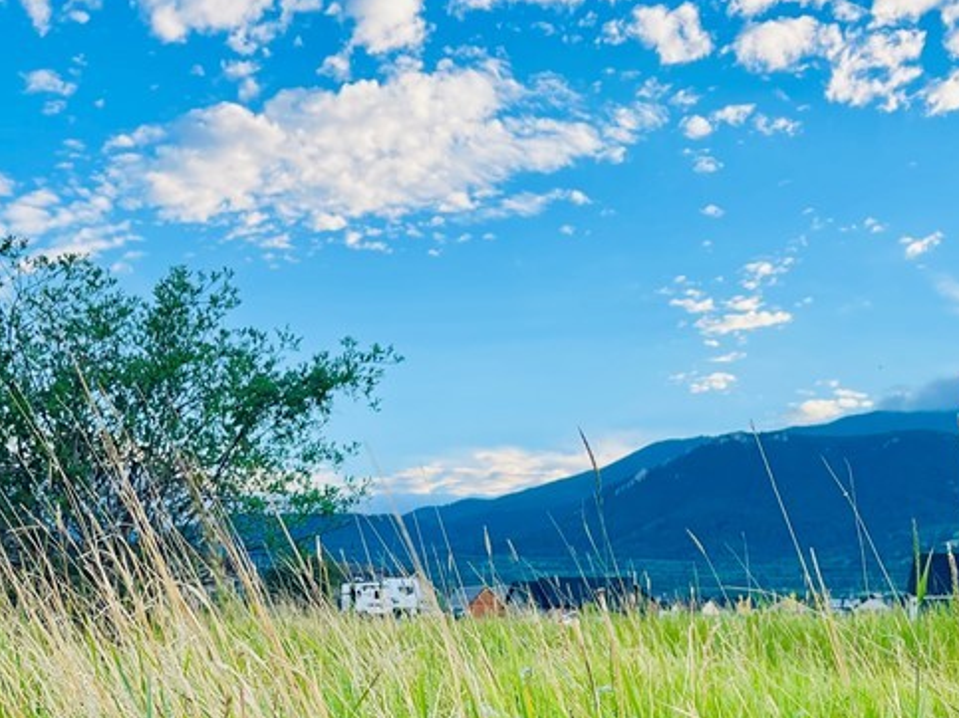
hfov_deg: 36.2
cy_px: 624
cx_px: 461
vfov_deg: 26.7
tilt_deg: +0.0
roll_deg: +0.8
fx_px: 1468
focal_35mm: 53
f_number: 1.6
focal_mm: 5.1
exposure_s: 1/1212
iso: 32
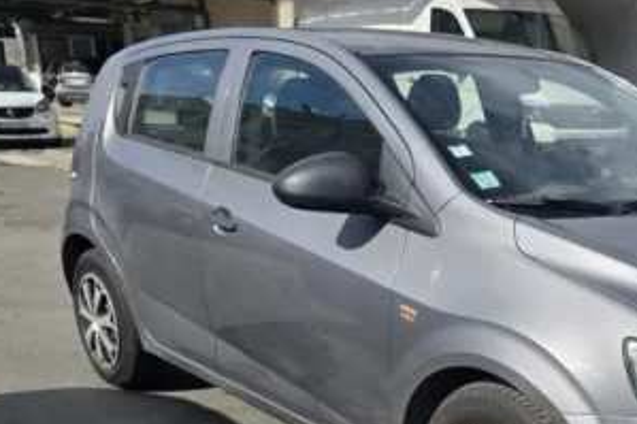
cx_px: 541
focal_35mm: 48
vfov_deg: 26.7
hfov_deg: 39.0
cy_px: 409
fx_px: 849
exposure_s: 1/944
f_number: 1.7
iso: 12
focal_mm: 6.3
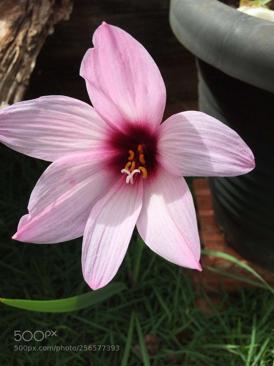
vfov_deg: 61.7
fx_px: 306
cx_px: 137
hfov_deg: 48.2
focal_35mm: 29
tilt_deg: -50.9
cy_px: 183
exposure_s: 1/1236
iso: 32
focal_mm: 4.15
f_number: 2.2
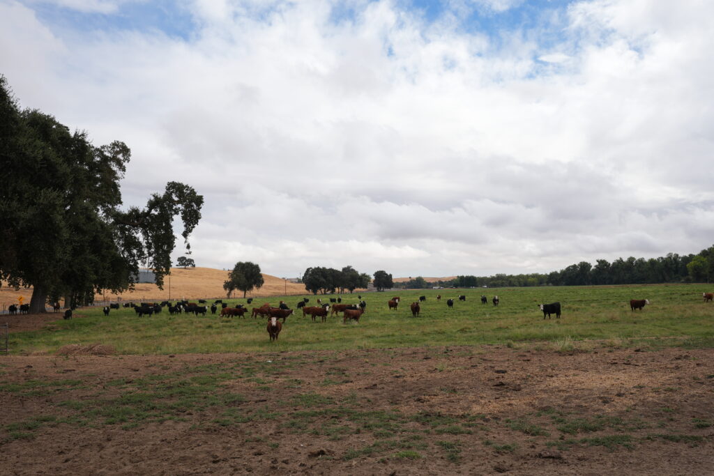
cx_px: 357
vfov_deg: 43.6
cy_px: 238
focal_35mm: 30
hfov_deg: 61.9
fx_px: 595
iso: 100
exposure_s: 1/320
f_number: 8
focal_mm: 20
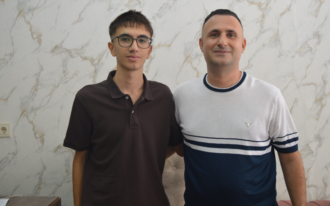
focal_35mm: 52
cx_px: 165
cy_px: 98
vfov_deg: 24.9
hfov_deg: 38.9
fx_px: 468
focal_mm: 34
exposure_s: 1/60
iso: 560
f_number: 4.5
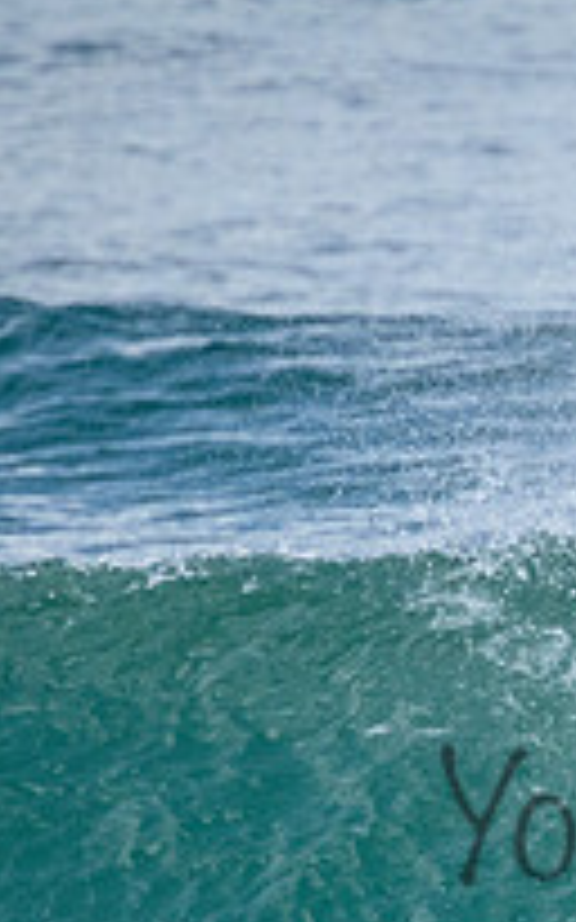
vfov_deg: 0.9
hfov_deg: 0.6
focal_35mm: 2305
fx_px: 57934
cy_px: 776
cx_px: 904
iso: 5600
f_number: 11
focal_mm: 800
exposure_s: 1/1000
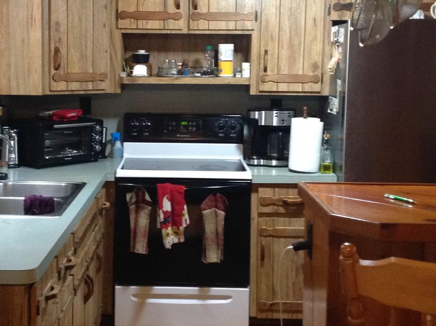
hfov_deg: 31.1
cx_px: 165
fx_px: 780
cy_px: 132
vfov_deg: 23.5
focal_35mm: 62
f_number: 2.4
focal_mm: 4.28
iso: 320
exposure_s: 1/15
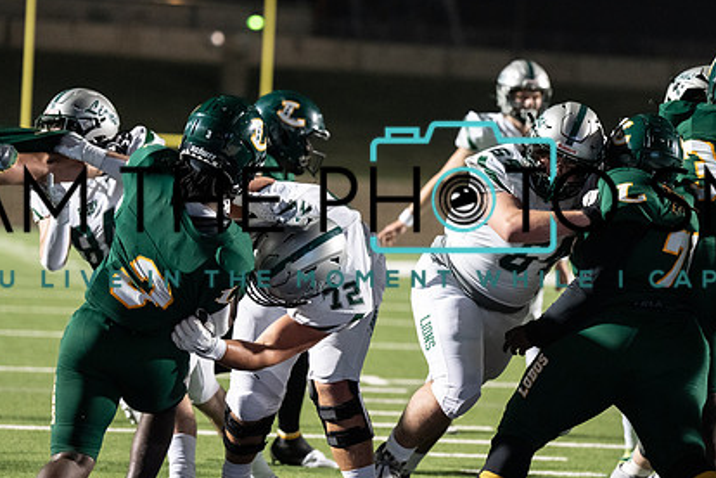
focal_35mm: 182
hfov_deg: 11.3
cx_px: 410
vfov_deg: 7.5
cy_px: 203
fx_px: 3619
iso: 5000
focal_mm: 130
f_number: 2.8
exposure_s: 1/1250
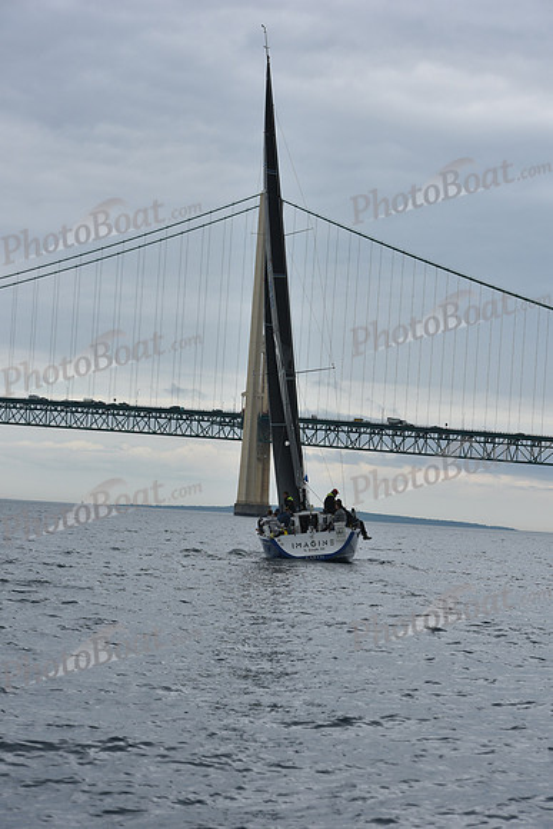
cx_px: 276
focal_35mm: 98
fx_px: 2257
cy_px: 414
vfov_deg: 20.8
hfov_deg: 14.0
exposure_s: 1/800
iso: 250
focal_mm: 98
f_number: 8
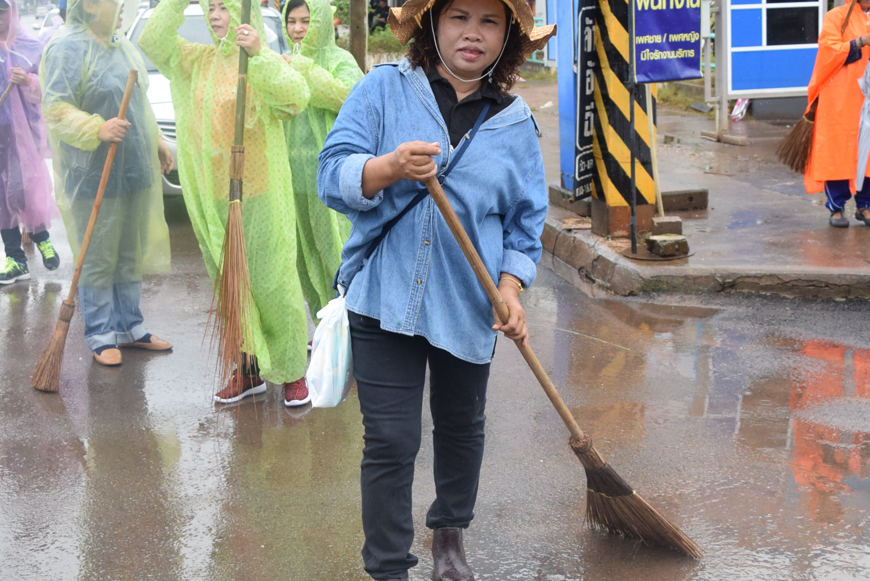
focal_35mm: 53
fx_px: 1282
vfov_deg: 25.5
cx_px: 467
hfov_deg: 37.5
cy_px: 337
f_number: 3.8
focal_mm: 20
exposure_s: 1/1000
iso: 800
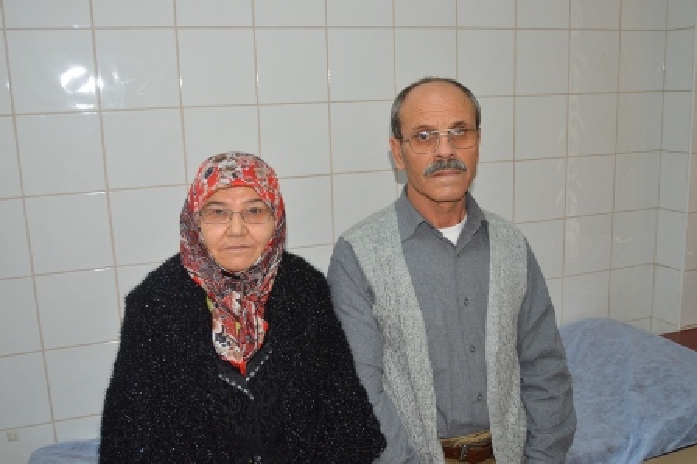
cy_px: 232
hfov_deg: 55.1
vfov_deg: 38.3
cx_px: 348
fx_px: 667
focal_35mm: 34
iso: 400
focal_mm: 23
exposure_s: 1/80
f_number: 3.8
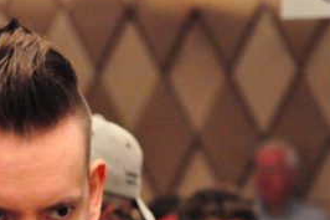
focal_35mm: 374
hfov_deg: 5.5
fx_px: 3428
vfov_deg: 3.7
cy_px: 257
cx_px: 11
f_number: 5.6
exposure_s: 1/80
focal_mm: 105
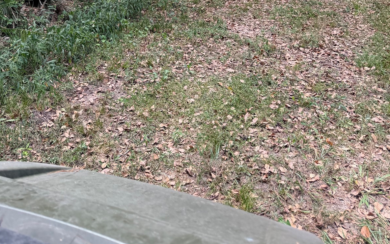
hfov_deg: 44.9
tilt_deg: -4.9
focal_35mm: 44
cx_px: 144
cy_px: -69
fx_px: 468
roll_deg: +0.2
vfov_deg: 25.4
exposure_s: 1/312
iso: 100
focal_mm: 6.76
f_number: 1.78
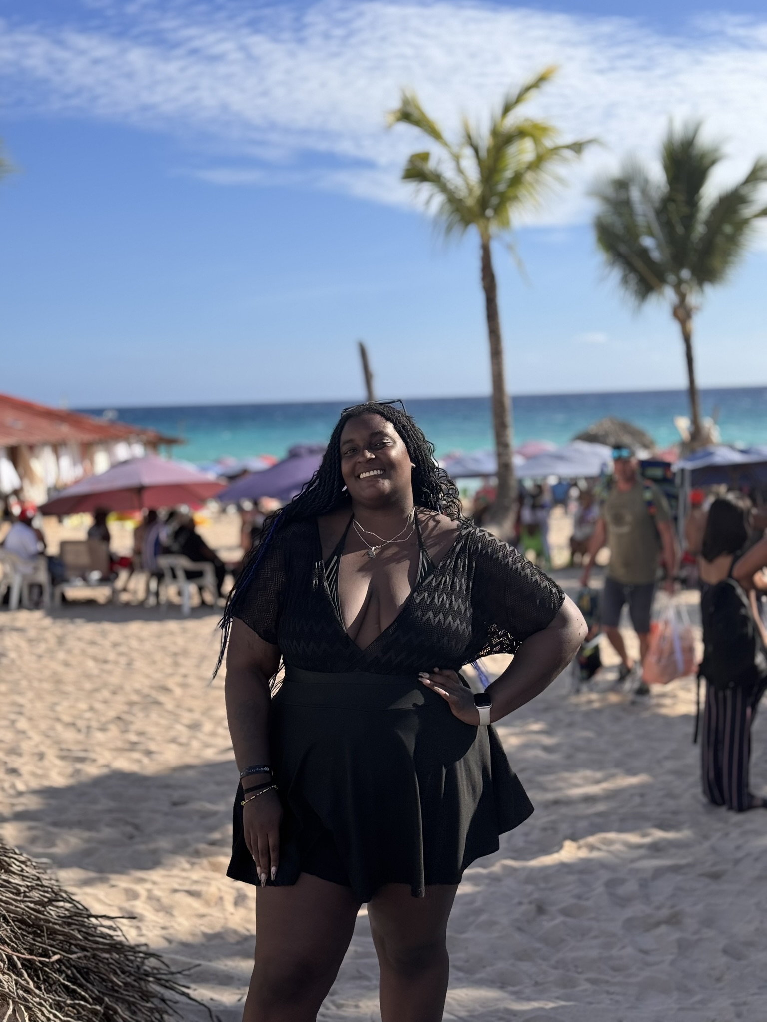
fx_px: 1418
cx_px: 384
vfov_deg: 39.7
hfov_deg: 30.3
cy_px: 511
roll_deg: +2.0
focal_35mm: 48
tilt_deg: -4.5
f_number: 1.78
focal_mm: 6.76
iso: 64
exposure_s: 1/3817
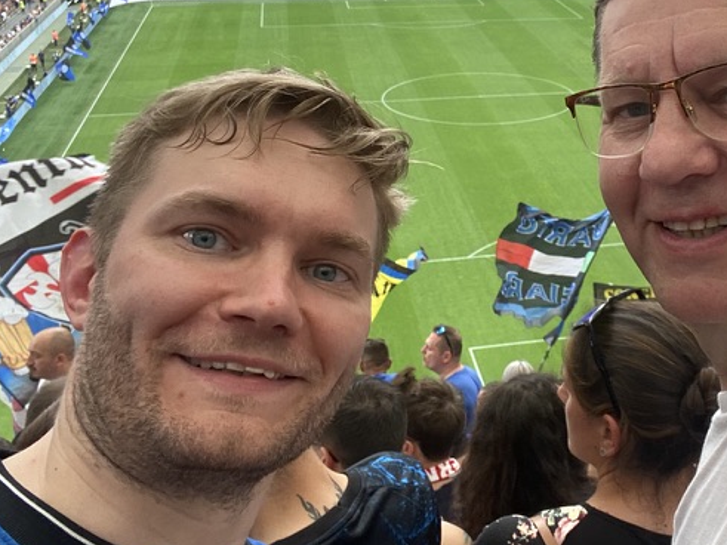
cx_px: 558
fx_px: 1008
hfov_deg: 38.5
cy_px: 182
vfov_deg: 30.0
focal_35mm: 48
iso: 64
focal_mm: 2.71
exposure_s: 1/122
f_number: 2.2
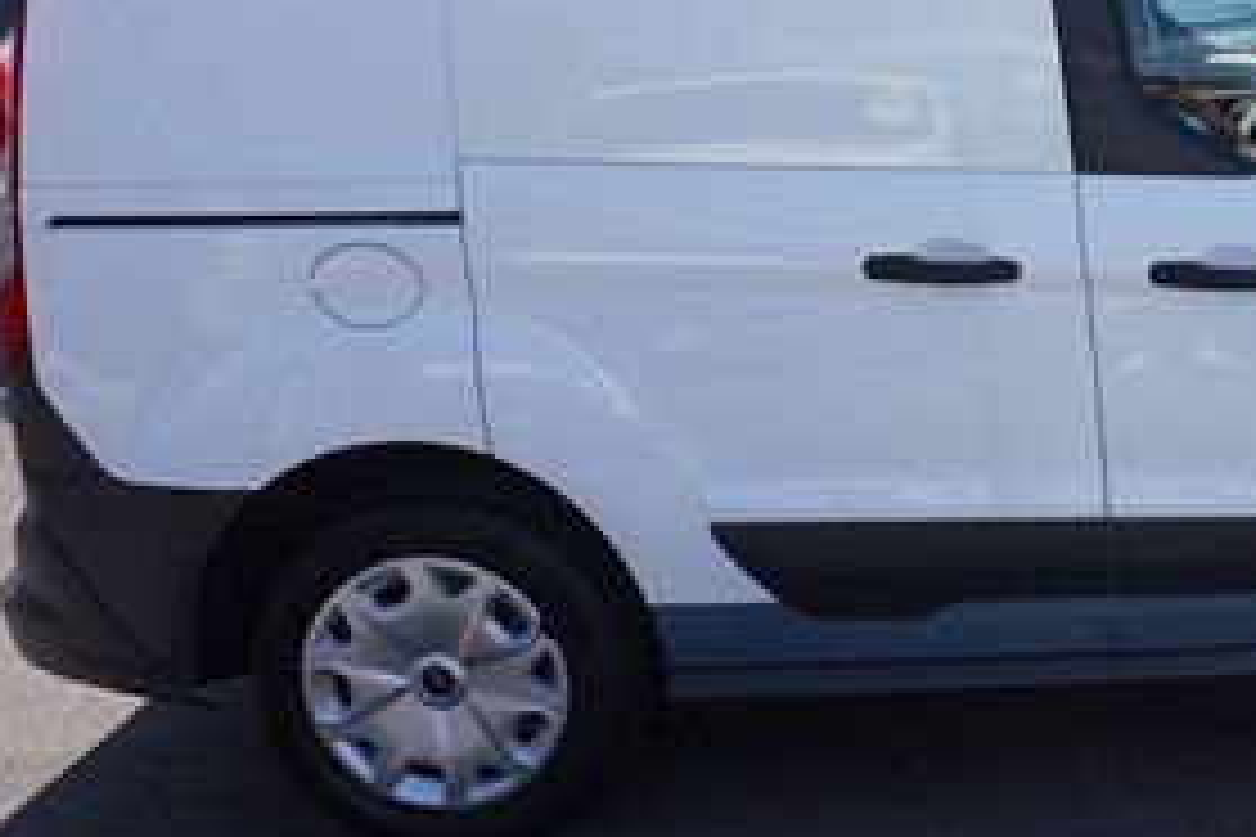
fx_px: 1919
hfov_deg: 33.9
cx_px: 1179
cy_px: 266
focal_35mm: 55
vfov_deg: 24.5
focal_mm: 16
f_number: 9
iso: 100
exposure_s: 1/100
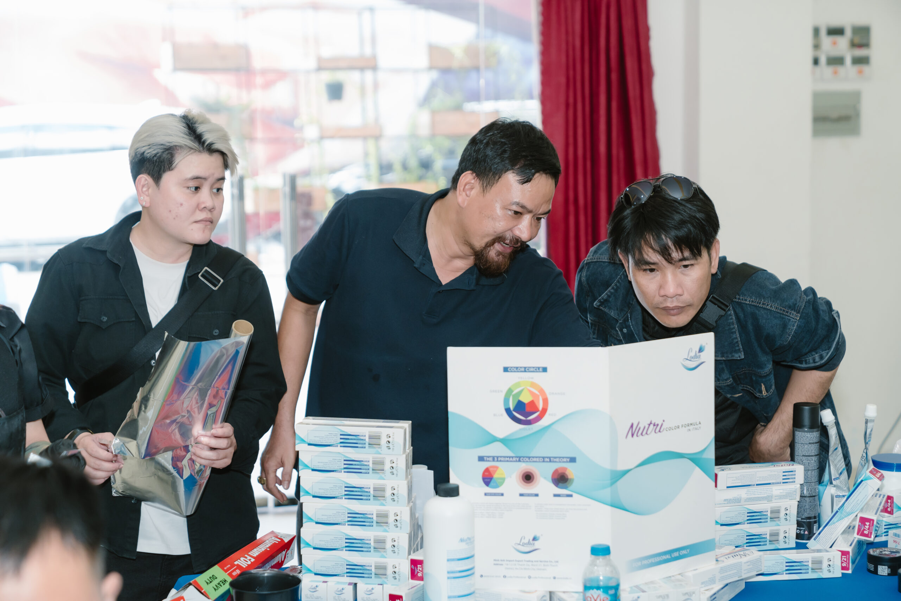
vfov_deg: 20.9
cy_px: 300
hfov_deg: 31.0
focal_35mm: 65
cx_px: 450
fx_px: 1627
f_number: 3.2
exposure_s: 1/125
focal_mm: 65
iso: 1000
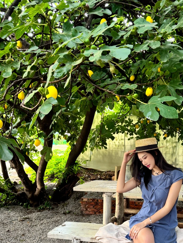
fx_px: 268
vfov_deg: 47.3
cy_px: 179
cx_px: 127
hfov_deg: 37.2
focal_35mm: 38
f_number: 1.78
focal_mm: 6.76
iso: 200
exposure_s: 1/71
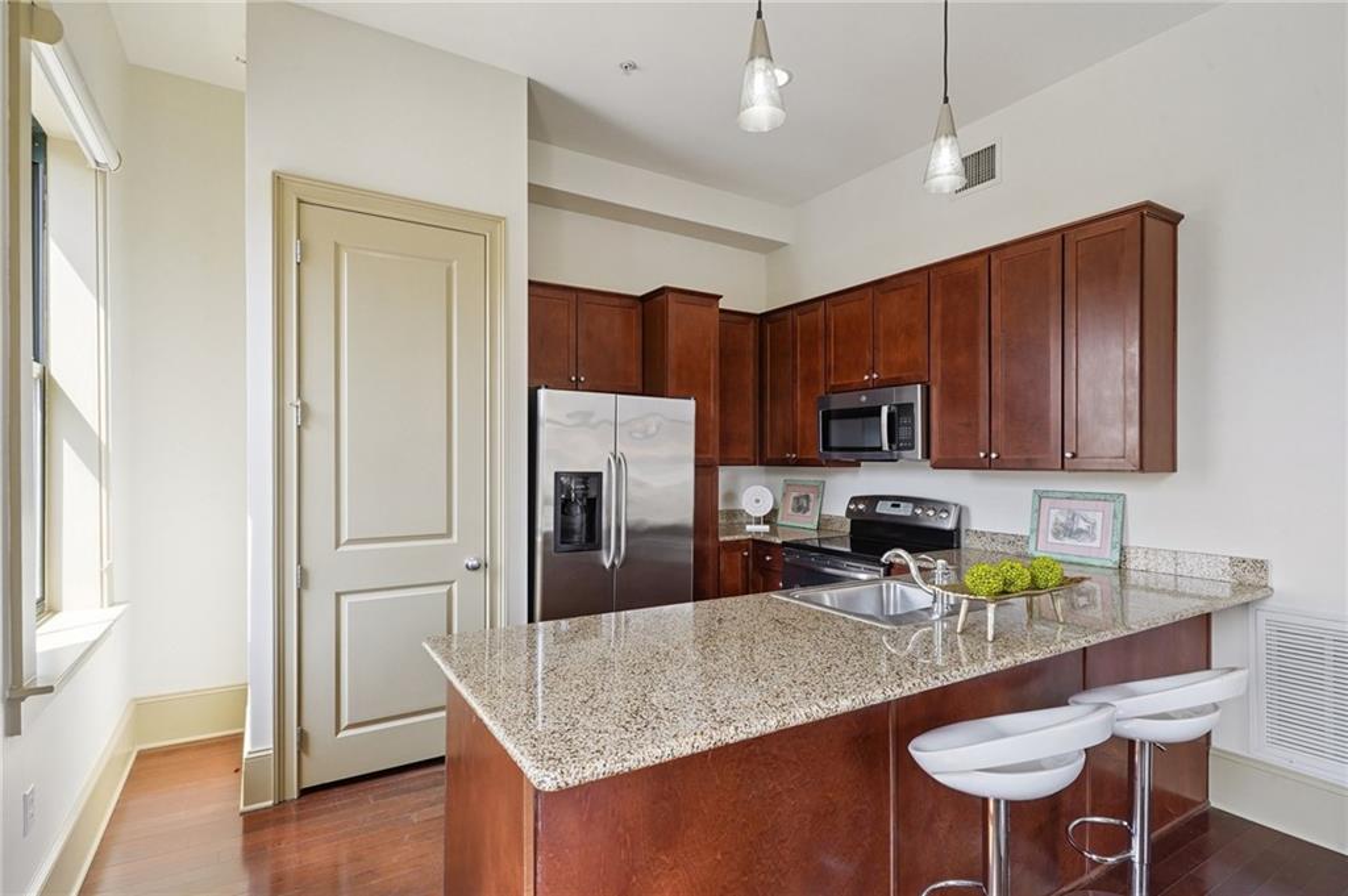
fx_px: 636
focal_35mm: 17
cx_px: 674
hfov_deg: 93.3
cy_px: 448
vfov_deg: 70.3
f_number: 11
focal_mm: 17
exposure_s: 1/40
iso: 800
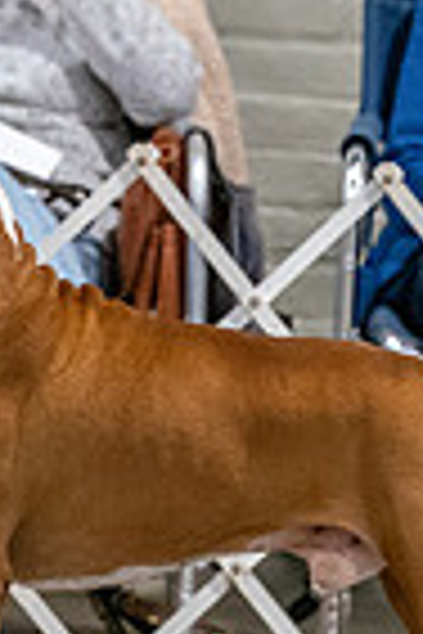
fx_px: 12548
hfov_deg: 1.9
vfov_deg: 2.9
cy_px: 70
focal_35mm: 712
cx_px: 27
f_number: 3.5
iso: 6400
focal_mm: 173
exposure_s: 1/250
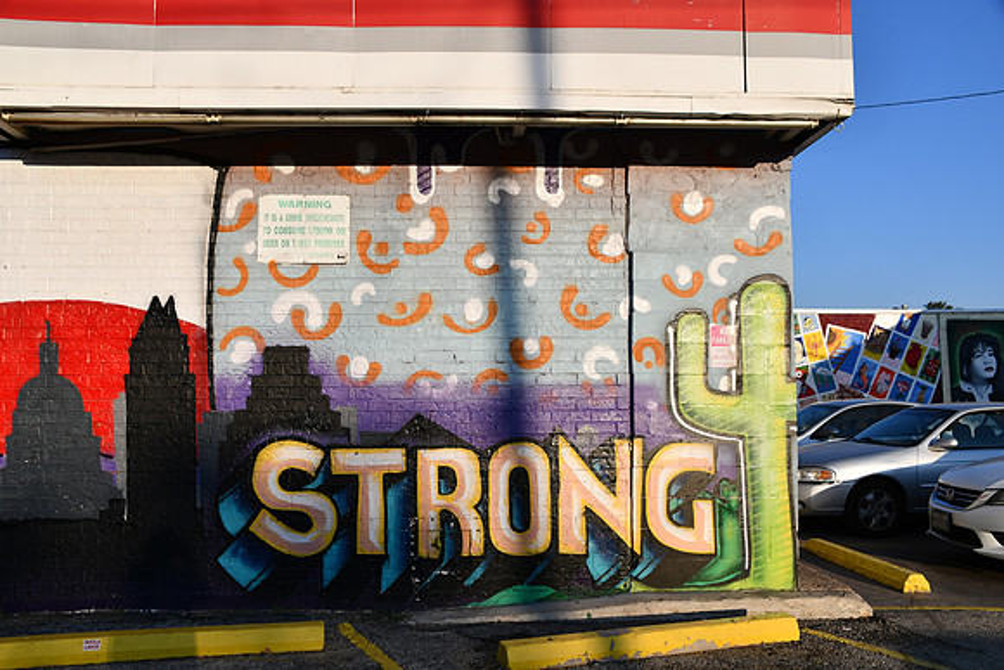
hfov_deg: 57.2
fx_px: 921
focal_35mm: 33
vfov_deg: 40.0
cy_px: 335
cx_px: 502
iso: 100
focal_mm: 22
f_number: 8
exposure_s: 1/250
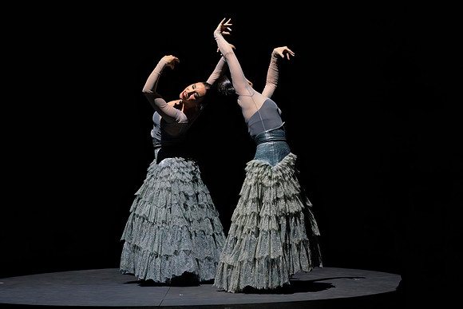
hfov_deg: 4.7
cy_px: 169
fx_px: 5669
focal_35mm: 441
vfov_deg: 3.1
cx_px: 217
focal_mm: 391
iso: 10000
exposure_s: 1/400
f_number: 10
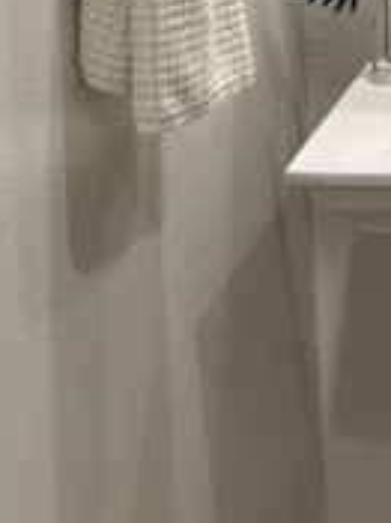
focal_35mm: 95
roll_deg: +0.7
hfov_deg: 14.7
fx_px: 1432
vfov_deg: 19.8
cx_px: 543
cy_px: -42
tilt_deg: -8.6
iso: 80
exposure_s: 1/120
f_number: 1.6
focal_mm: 5.1
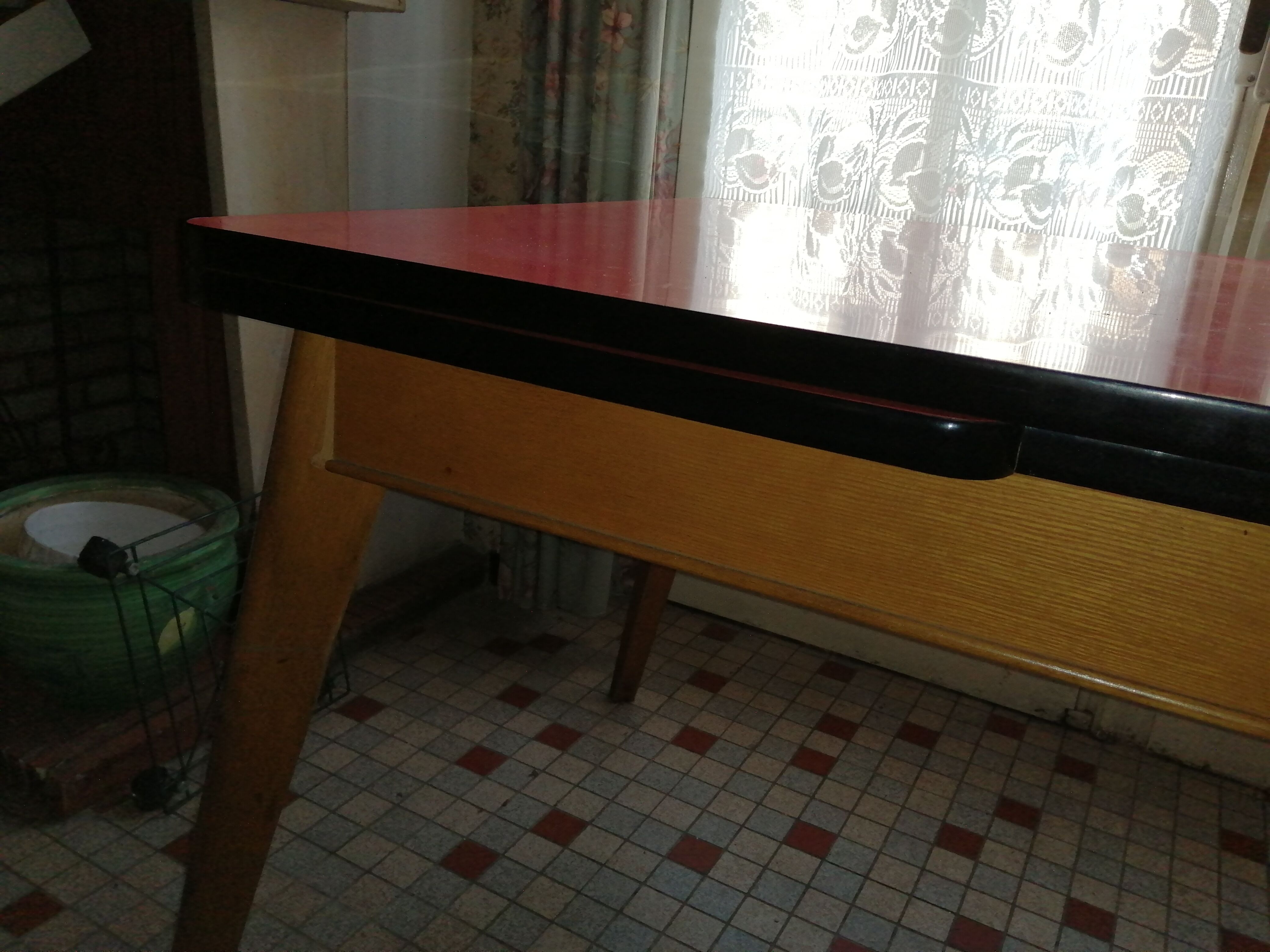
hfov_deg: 67.3
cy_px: 476
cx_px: 635
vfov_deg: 53.1
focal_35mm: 26
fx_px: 954
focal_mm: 3.46
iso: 100
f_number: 1.8
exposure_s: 1/100
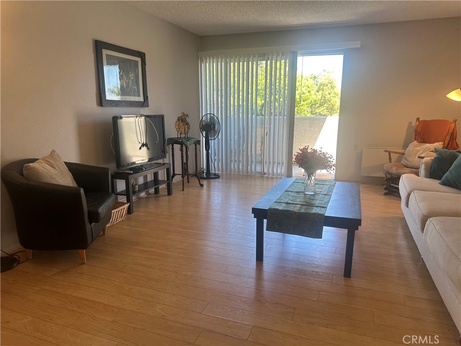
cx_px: 230
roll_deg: -0.1
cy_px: 173
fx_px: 320
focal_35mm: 24
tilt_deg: -11.8
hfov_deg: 71.6
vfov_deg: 56.8
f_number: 1.78
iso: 64
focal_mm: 6.86
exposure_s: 1/120
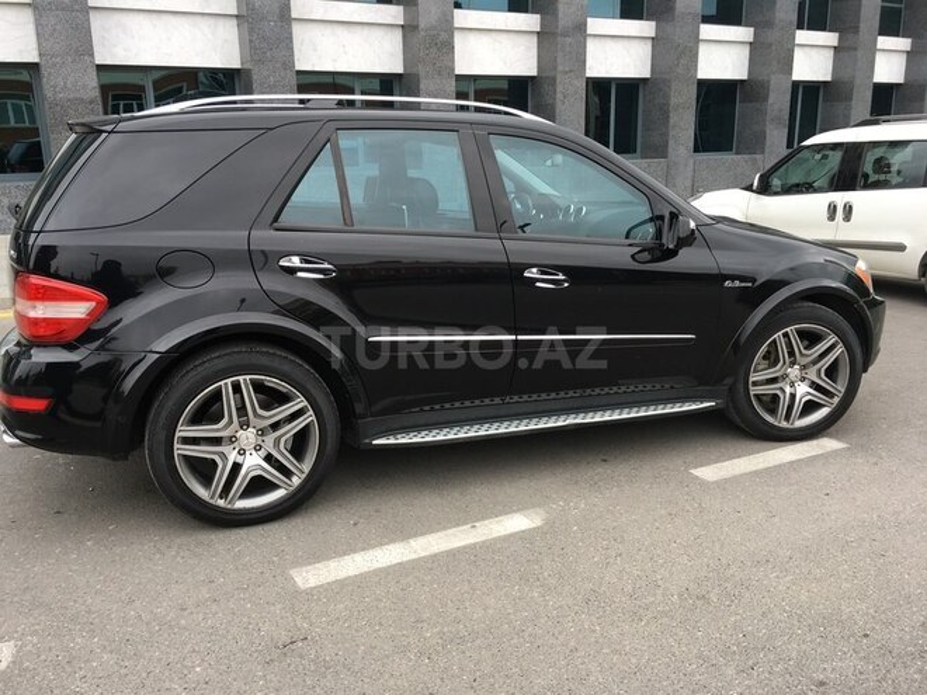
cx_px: 464
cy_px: 348
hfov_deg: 61.7
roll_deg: +1.2
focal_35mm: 29
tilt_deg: -14.4
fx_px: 777
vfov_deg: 48.2
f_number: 2.2
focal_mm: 4.15
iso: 25
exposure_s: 1/100
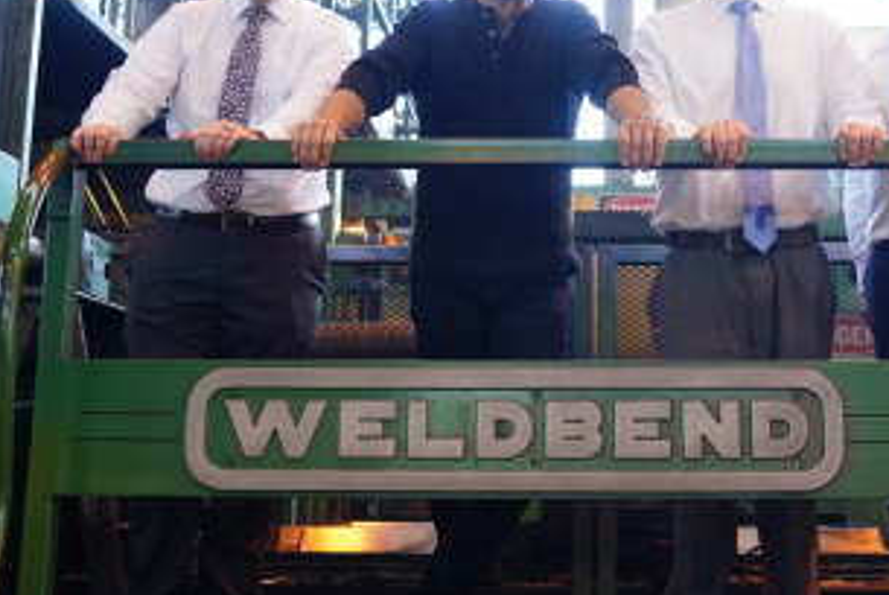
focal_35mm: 55
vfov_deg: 24.6
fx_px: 1359
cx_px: 595
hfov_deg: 35.8
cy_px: 238
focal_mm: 35
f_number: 2.8
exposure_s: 1/400
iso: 2000
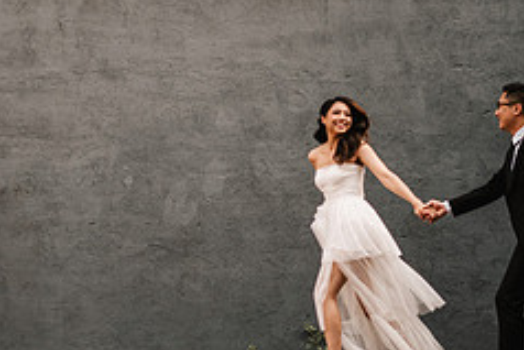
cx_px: 178
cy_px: 109
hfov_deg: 16.6
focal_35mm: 123
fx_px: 1791
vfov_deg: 11.1
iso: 125
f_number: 1.8
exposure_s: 1/500
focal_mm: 50
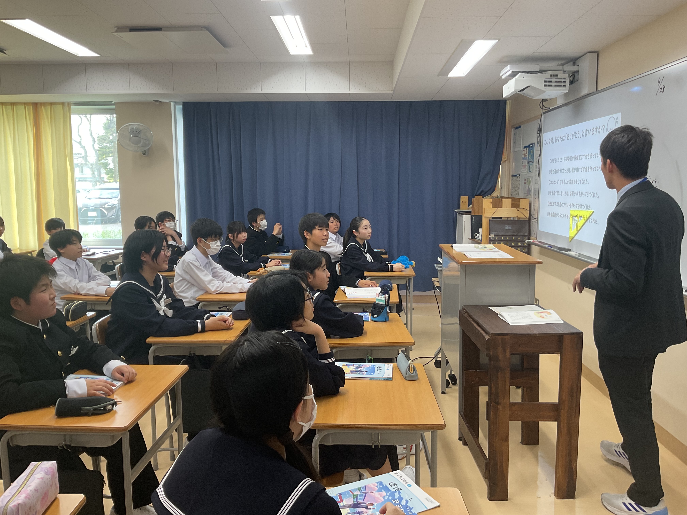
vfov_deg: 48.2
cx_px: 344
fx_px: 576
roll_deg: +1.1
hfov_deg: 61.7
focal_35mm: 29
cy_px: 258
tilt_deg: -8.2
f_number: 1.8
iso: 64
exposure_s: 1/120
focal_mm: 3
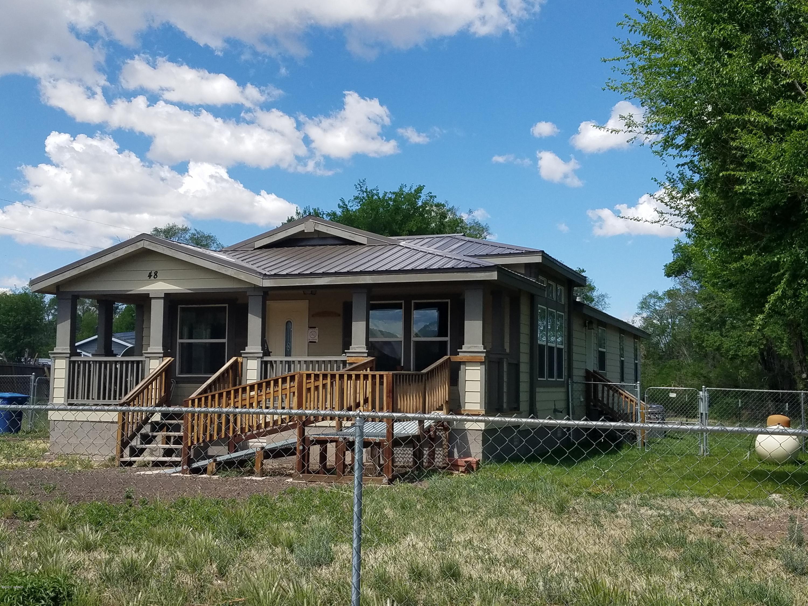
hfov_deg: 67.3
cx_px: 404
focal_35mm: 26
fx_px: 607
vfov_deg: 53.1
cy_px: 303
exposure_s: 1/2432
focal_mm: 4.2
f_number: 1.7
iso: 50
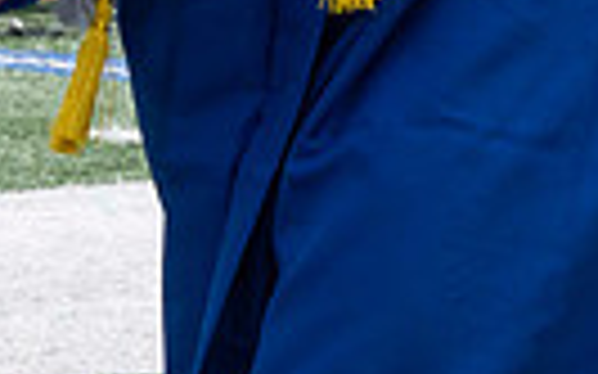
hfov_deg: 3.2
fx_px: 10801
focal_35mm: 663
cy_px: -855
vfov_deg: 2.0
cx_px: -207
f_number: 14
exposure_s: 1/250
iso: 200
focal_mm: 84
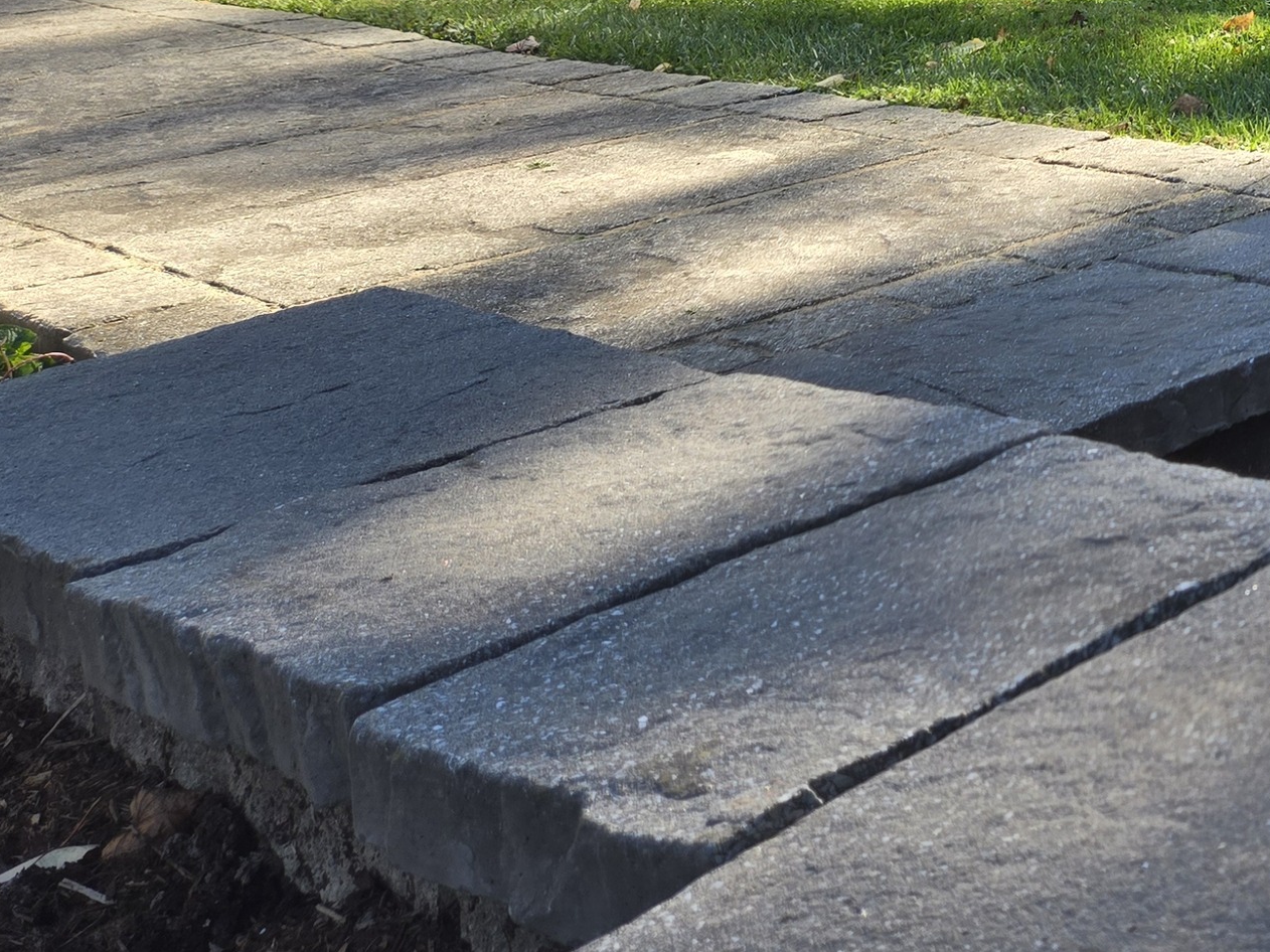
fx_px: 2054
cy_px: -76
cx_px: 1478
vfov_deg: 24.5
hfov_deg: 30.0
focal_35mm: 56
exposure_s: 1/274
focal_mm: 5.4
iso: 25
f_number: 1.8
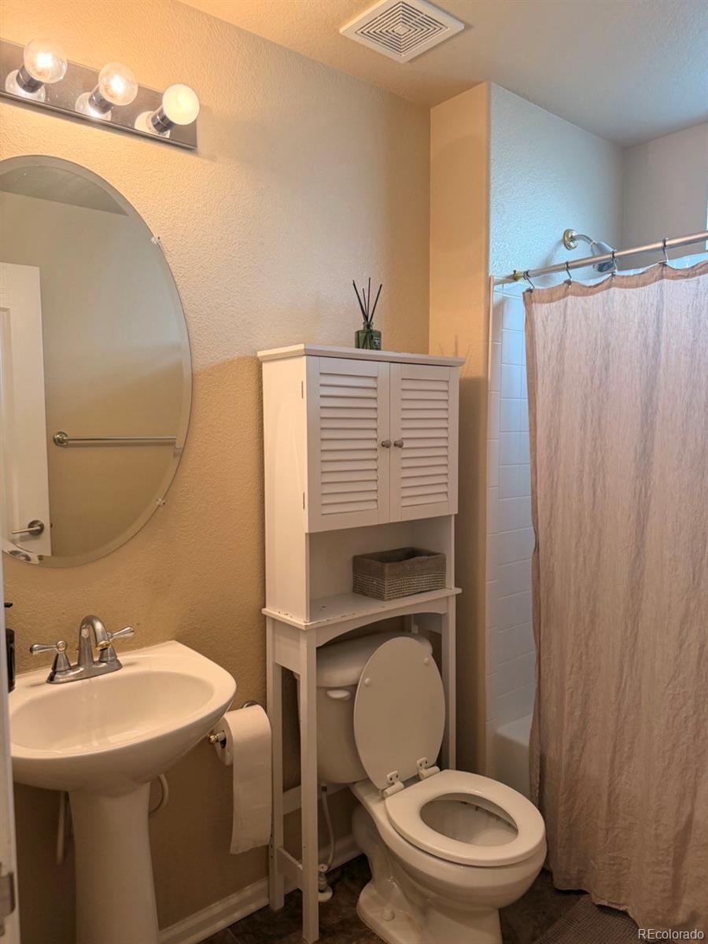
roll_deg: +0.0
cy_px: 472
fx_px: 654
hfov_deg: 56.8
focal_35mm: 24
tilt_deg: -4.1
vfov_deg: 71.6
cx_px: 354
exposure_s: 1/120
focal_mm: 6.76
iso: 250
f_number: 1.78
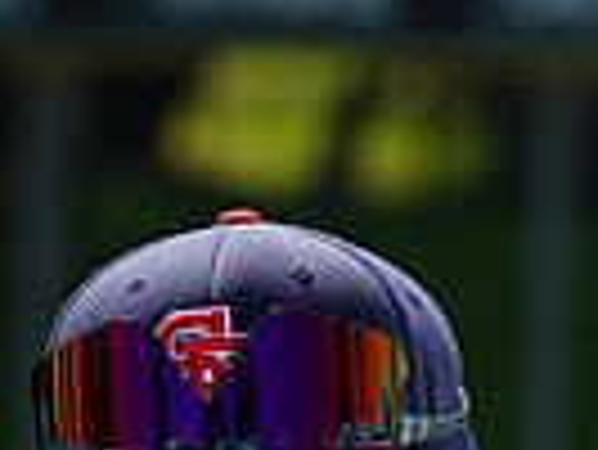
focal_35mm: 807
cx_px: 146
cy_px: 900
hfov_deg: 2.5
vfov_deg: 1.8
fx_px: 13954
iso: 100
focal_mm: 192
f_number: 8
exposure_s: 1/250
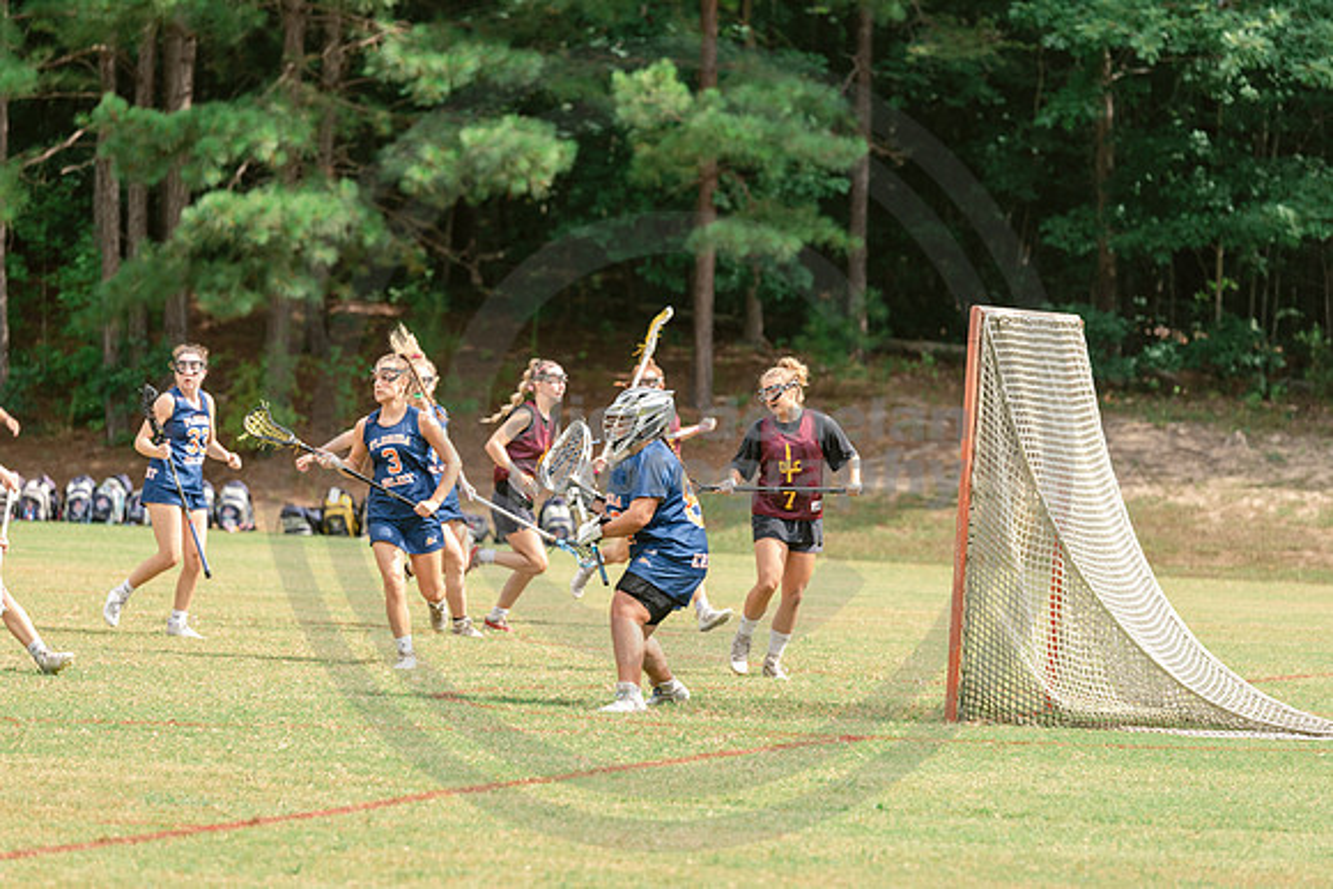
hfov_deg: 10.3
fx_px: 7407
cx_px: 666
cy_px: 444
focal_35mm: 200
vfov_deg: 6.9
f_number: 4
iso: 250
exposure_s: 1/1000
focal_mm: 200
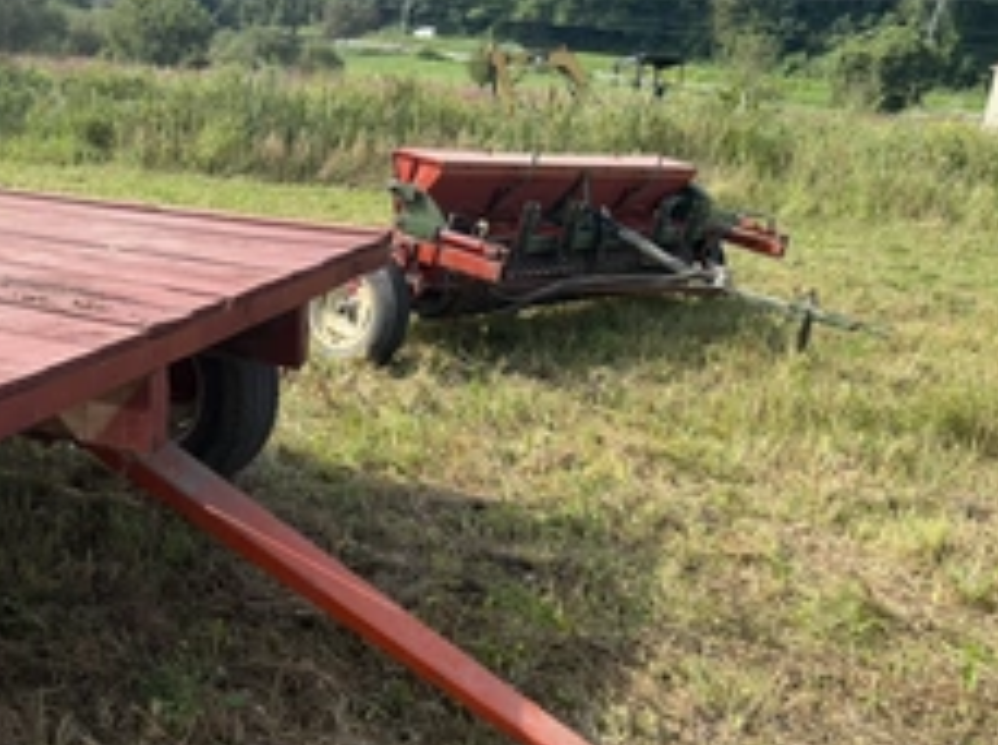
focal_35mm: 42
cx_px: 209
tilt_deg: -17.2
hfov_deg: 42.9
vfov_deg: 34.1
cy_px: 453
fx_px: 1209
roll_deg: -4.7
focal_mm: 6.76
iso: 100
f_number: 1.78
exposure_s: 1/2801
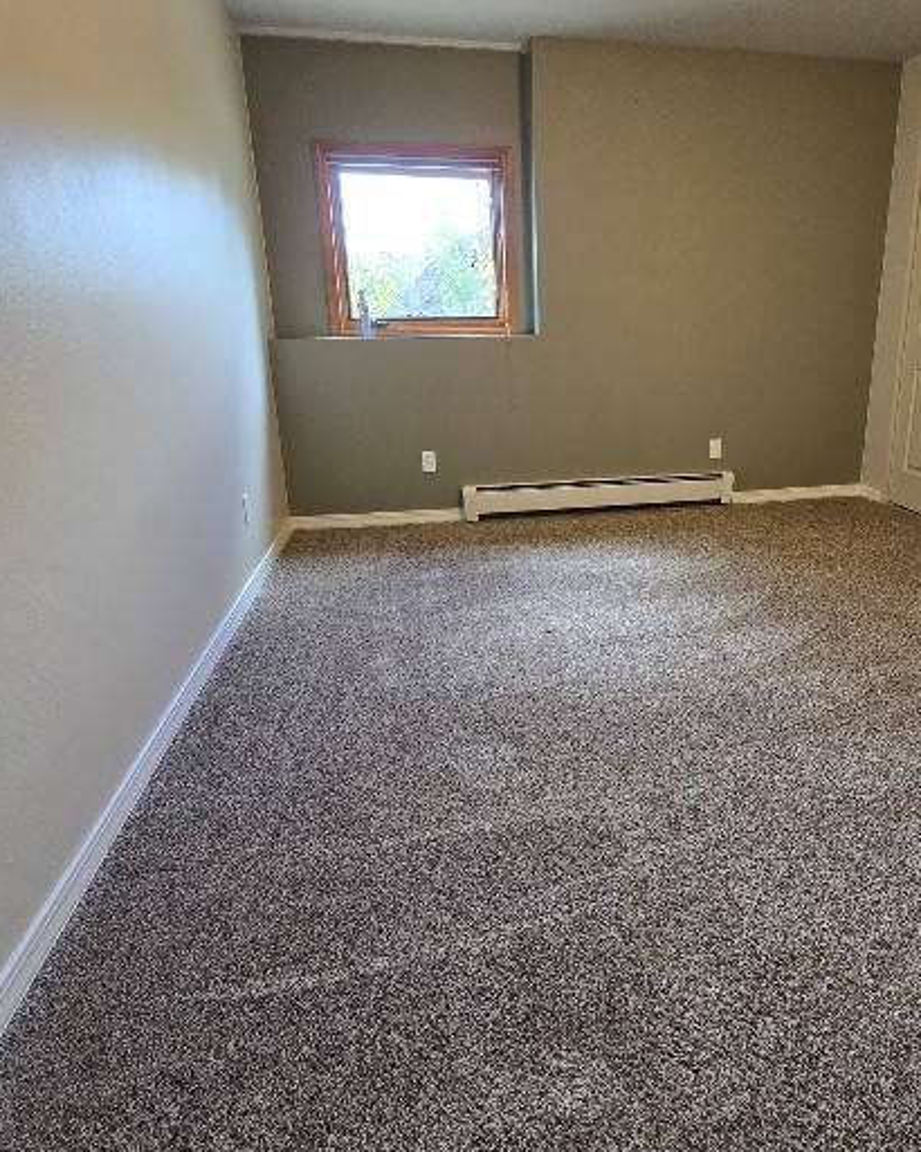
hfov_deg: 69.1
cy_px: 521
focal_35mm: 19
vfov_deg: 83.1
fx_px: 648
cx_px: 602
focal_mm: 2.2
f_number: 2.2
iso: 400
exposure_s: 1/60
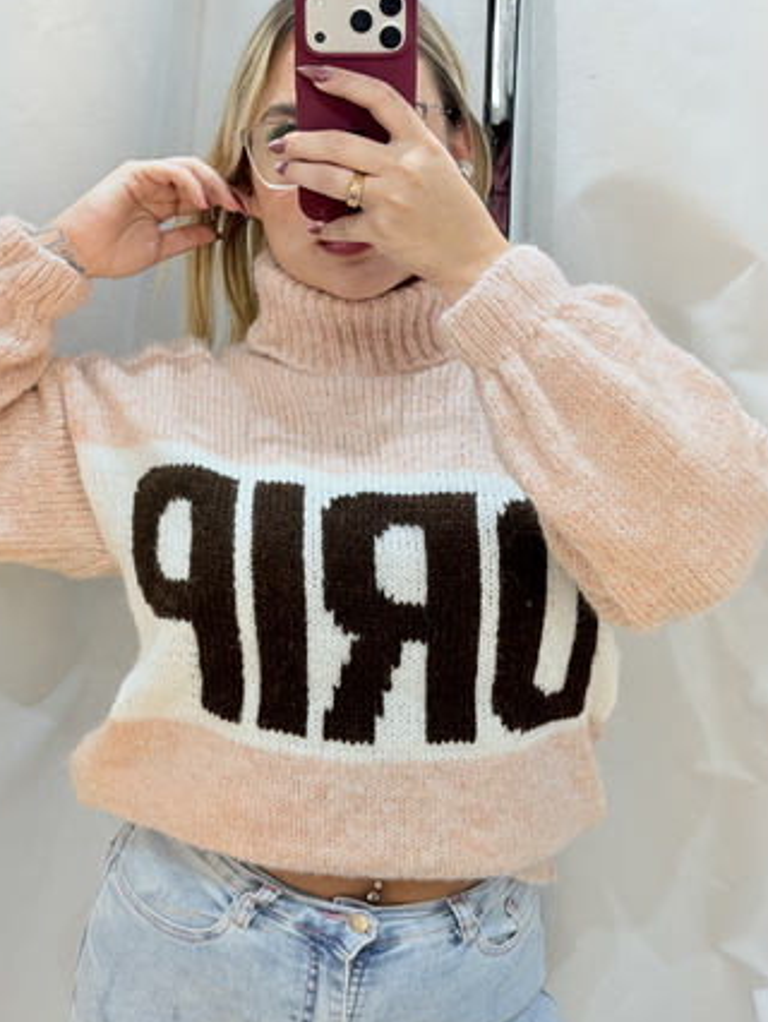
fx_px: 1773
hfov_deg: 24.4
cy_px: 536
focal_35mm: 60
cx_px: 365
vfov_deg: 32.2
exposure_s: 1/50
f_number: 1.78
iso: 80
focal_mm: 6.76
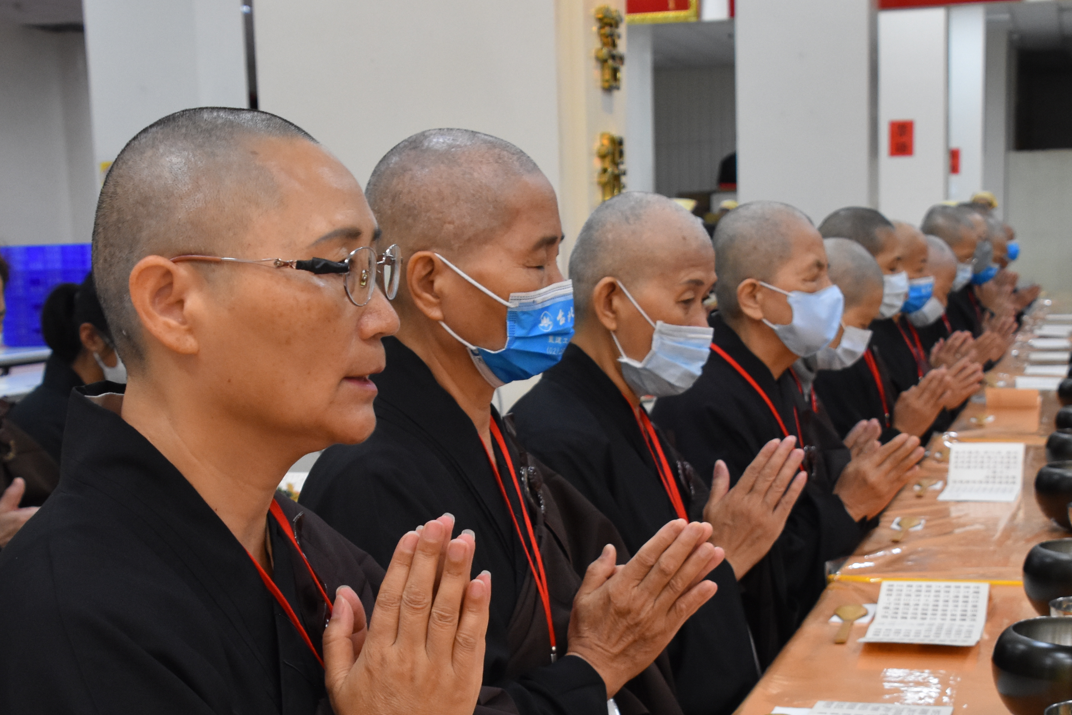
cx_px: 547
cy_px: 563
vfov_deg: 21.3
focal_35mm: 63
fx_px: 1876
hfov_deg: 31.9
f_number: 5
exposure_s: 1/100
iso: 1600
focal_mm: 24
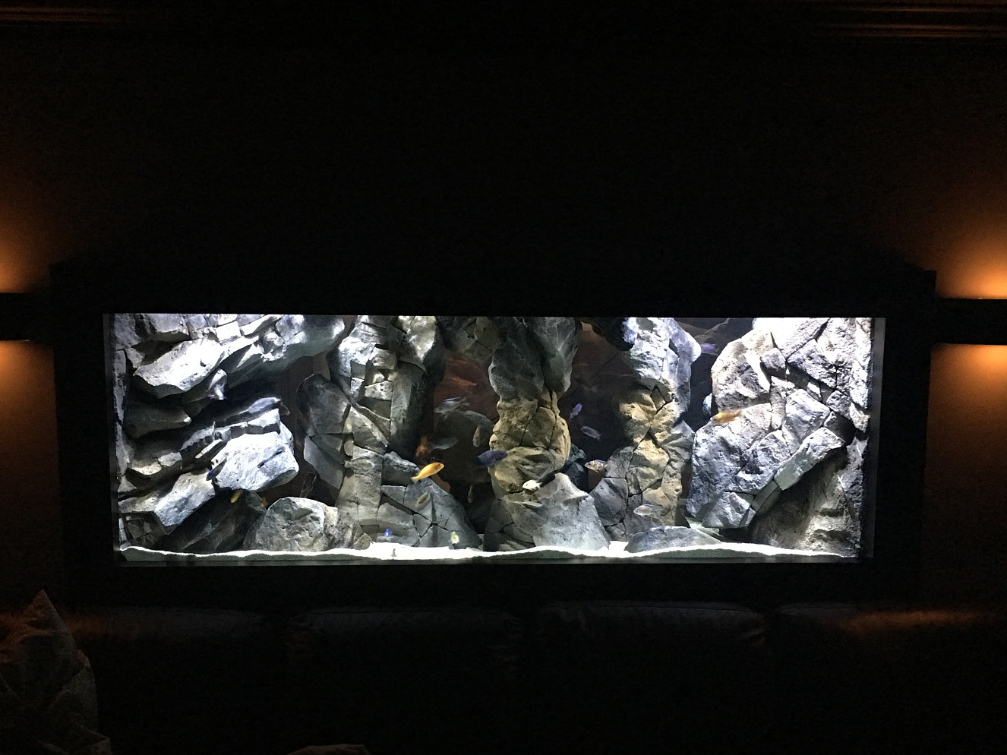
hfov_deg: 52.6
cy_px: 437
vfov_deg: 40.6
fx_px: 1018
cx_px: 490
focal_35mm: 35
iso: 200
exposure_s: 1/4
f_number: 2.2
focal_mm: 4.15
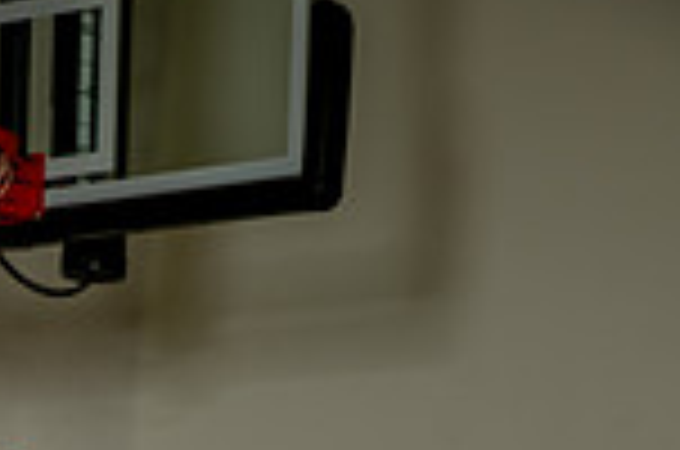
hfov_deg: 10.1
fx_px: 3826
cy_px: 981
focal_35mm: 203
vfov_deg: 6.5
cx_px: 63
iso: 100
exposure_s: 1/200
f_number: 6.3
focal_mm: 68
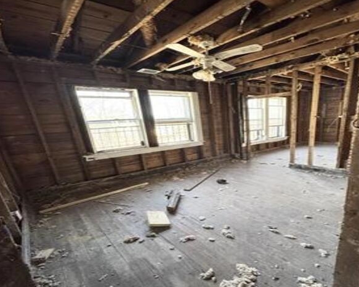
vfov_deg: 84.0
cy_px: 144
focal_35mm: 15
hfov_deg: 96.6
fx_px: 159
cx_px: 193
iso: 320
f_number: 2.2
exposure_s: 1/60
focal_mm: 2.22
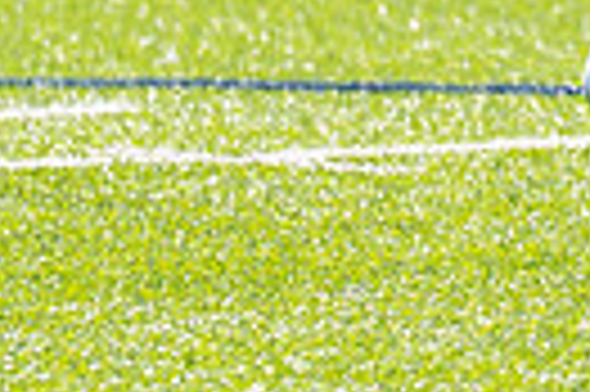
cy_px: -369
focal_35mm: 1188
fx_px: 19446
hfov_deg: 1.7
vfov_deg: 1.2
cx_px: 1033
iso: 100
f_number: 2.8
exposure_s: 1/1250
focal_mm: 145
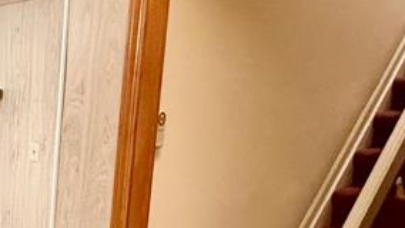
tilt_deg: -12.0
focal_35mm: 55
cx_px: -116
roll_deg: -0.4
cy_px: 229
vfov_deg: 21.1
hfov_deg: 30.3
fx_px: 591
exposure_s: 1/60
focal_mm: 2.22
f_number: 2.2
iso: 800
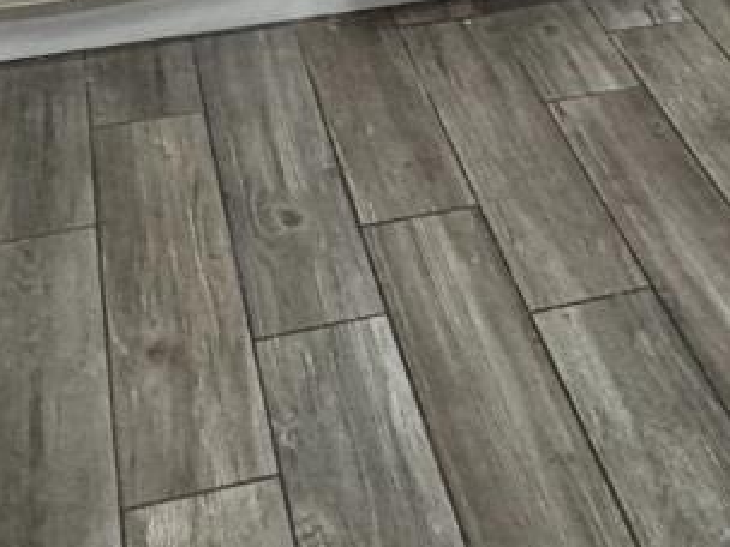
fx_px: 1455
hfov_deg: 28.0
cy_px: -774
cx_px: 485
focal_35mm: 69
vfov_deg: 14.2
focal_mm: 2.22
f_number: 2.2
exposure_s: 1/60
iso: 250
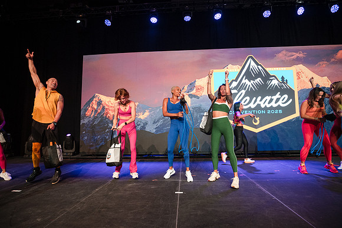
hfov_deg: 84.0
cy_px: 114
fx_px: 190
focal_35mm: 20
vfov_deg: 62.0
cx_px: 171
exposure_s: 1/160
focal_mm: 20
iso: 3200
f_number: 2.8
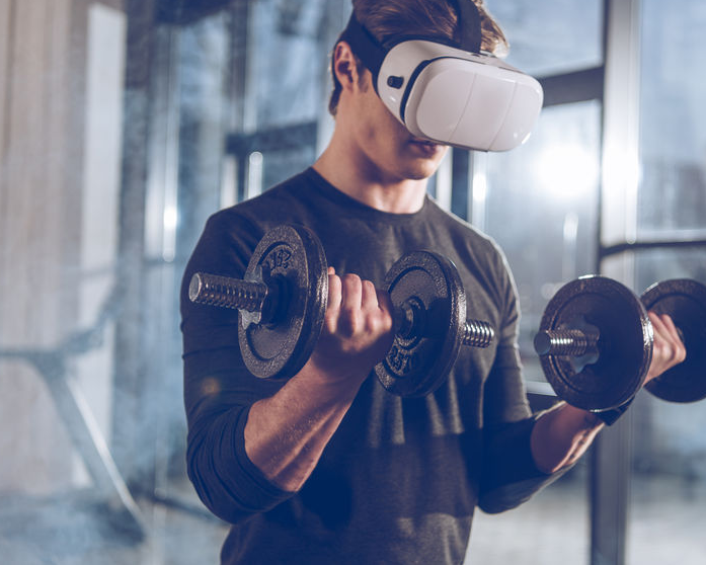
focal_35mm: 57
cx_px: 391
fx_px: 1191
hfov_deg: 33.0
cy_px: 280
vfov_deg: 26.7
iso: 125
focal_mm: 50
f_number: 2.8
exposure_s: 1/125
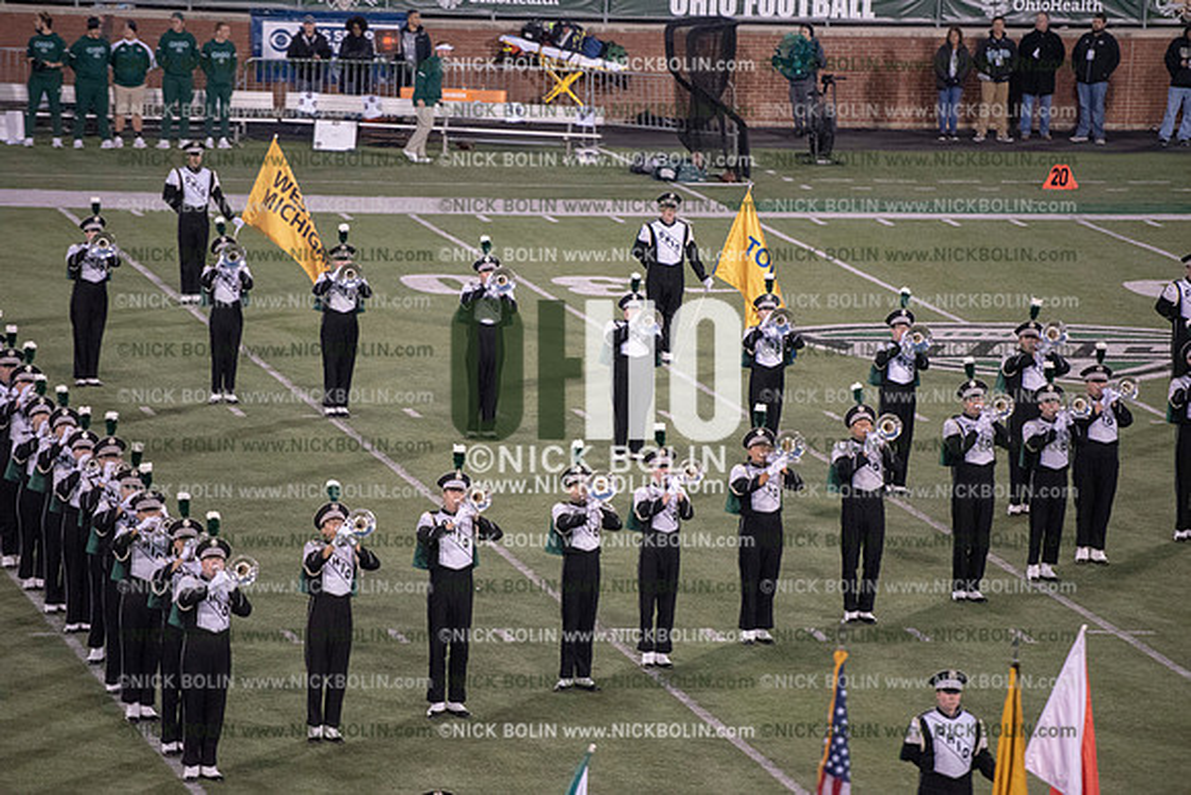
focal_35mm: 200
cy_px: 398
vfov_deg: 6.9
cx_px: 596
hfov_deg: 10.3
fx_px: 6618
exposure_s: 1/1250
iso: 5000
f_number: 3.2
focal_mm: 200
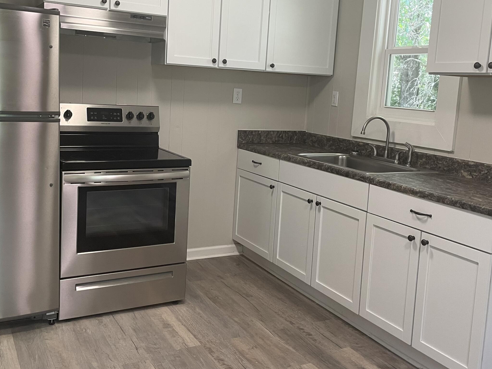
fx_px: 540
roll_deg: -2.6
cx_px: 226
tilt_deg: -6.7
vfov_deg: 37.6
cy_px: 154
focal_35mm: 38
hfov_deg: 48.9
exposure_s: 1/60
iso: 80
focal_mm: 4.2
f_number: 1.6
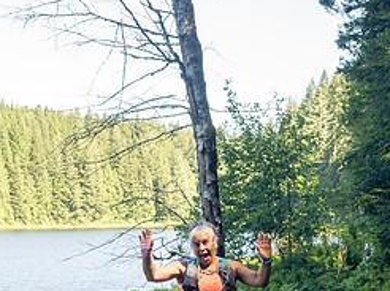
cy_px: 309
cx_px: 0
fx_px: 957
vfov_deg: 16.9
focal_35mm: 85
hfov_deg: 22.2
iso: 640
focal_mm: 18
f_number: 2.8
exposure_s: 1/1000
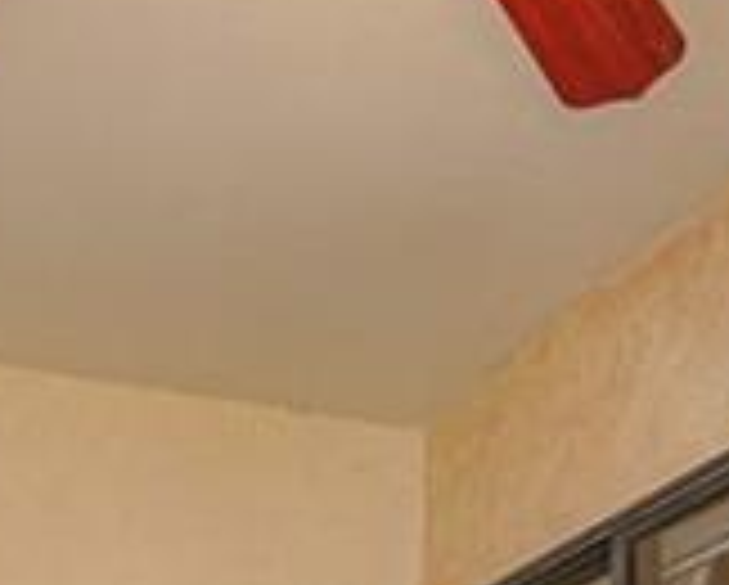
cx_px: 580
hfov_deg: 22.7
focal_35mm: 83
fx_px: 1793
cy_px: 1109
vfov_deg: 15.4
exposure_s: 1/10
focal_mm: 14
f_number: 8
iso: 640
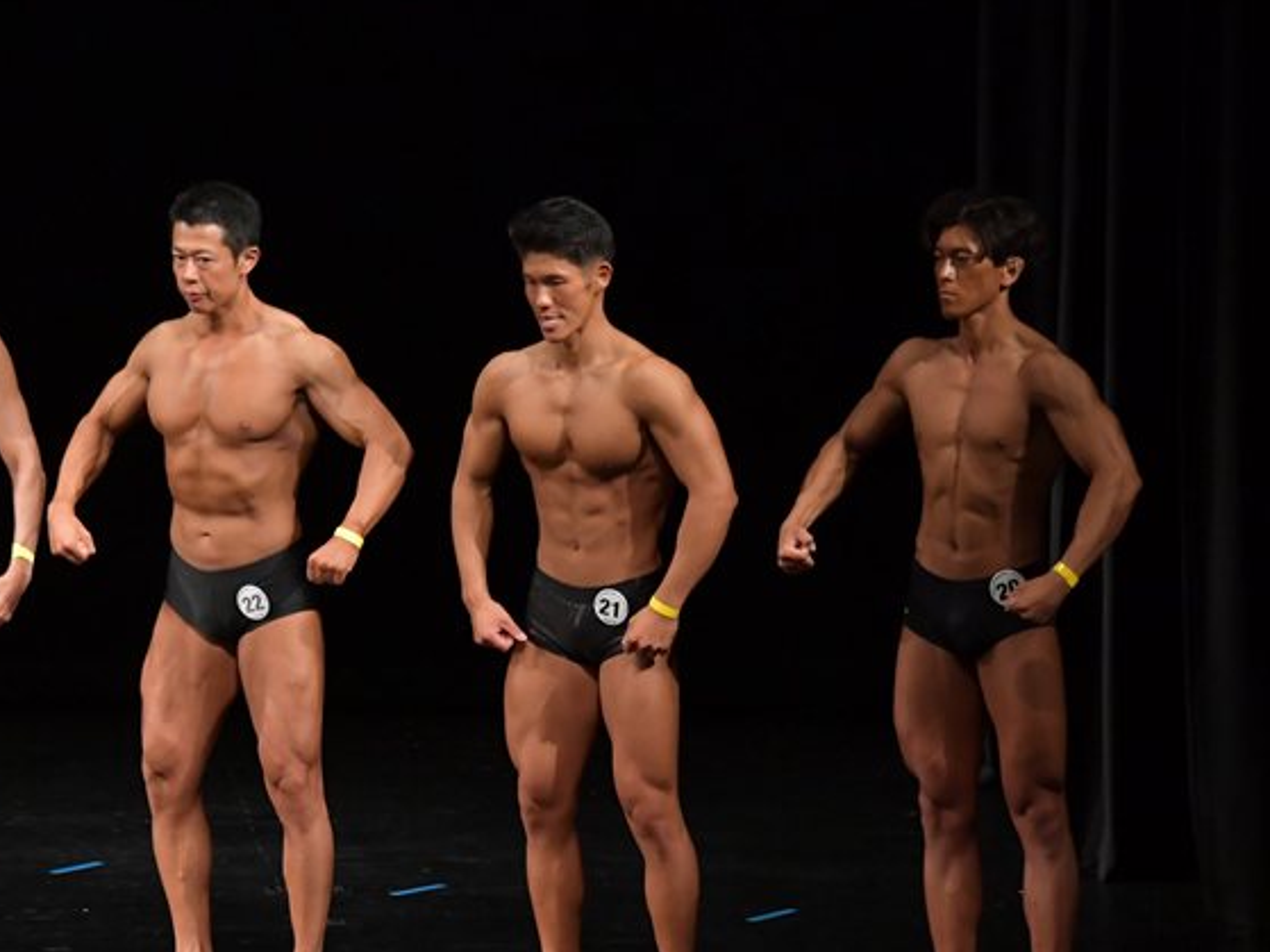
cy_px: 563
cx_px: 517
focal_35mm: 289
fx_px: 10601
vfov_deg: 5.1
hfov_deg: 6.9
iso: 4000
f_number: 5.6
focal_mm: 145
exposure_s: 1/400
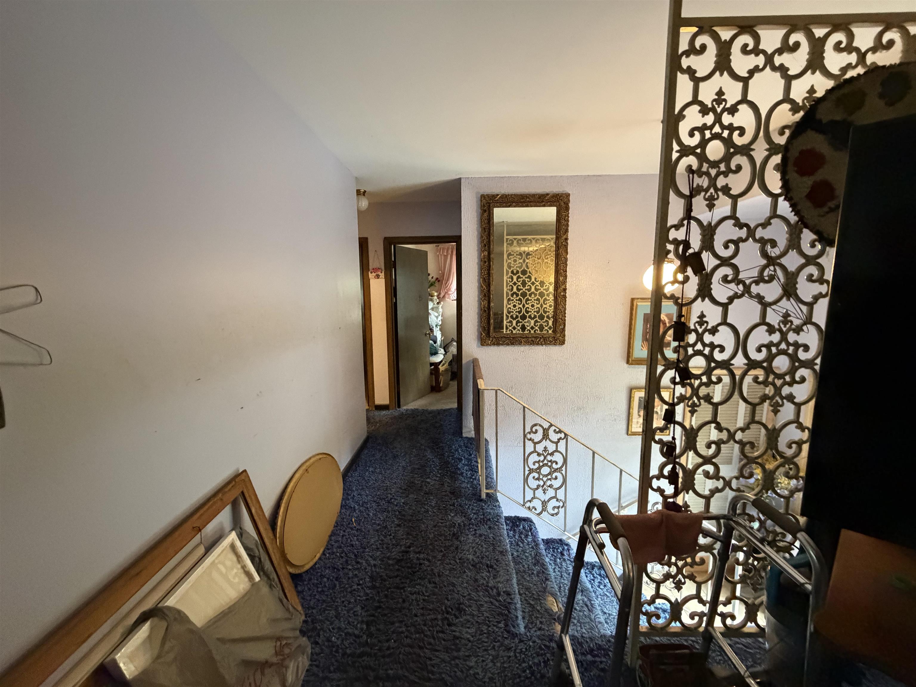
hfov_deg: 102.1
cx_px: 458
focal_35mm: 14
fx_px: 370
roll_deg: +0.8
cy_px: 344
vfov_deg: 85.7
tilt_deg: -8.6
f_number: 2.2
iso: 1000
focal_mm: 2.22
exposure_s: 1/60
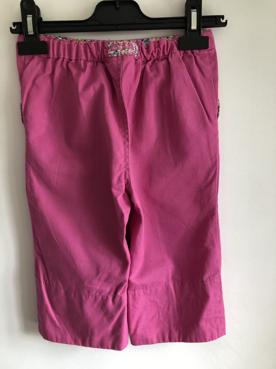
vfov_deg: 63.4
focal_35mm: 28
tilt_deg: -6.4
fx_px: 298
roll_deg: +0.2
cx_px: 138
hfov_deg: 49.7
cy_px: 184
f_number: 1.8
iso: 32
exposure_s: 1/30
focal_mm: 3.99
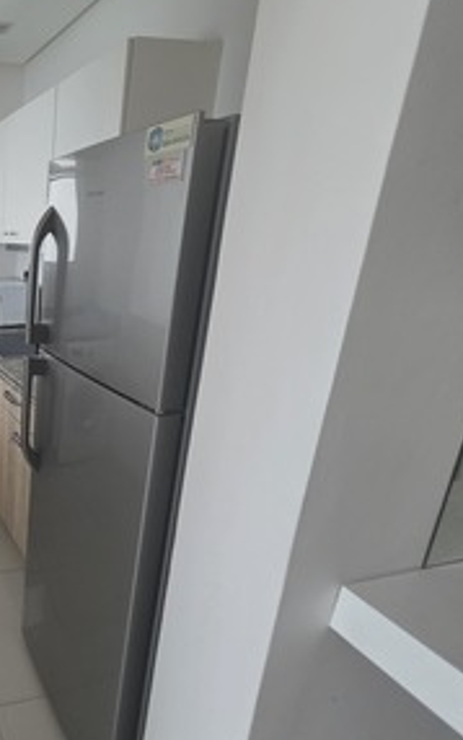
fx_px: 444
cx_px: -74
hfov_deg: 41.0
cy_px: 366
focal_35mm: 22
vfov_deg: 79.6
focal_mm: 2.2
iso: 250
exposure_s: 1/100
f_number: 1.9
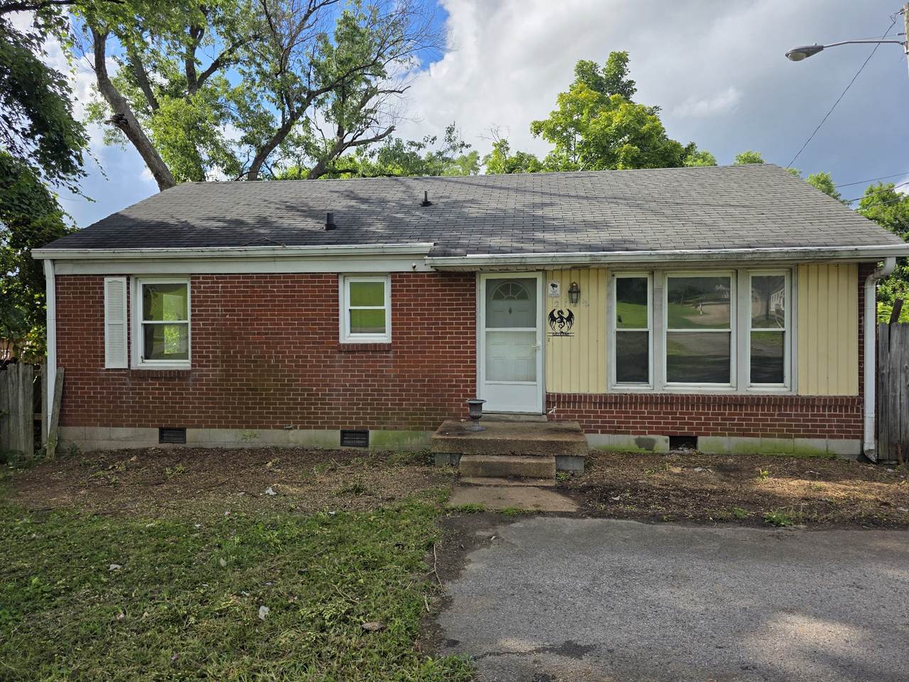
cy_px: 341
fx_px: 604
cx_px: 454
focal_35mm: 23
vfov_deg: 58.9
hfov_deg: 73.9
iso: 80
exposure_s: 1/5447
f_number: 1.7
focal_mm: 6.3
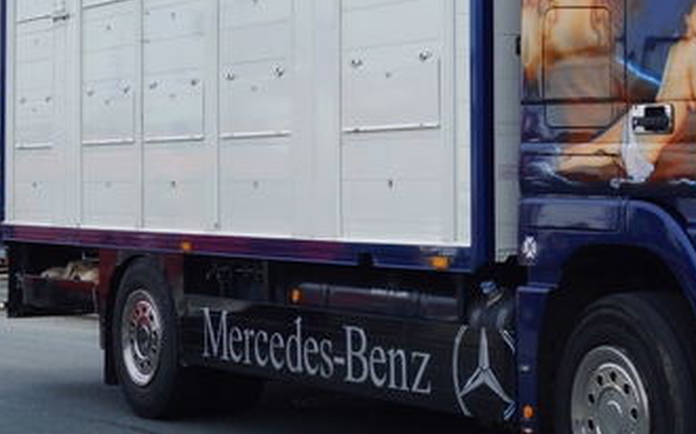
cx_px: 622
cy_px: 52
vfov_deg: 14.5
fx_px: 1688
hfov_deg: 22.7
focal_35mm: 89
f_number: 13
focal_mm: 24
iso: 100
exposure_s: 1/125
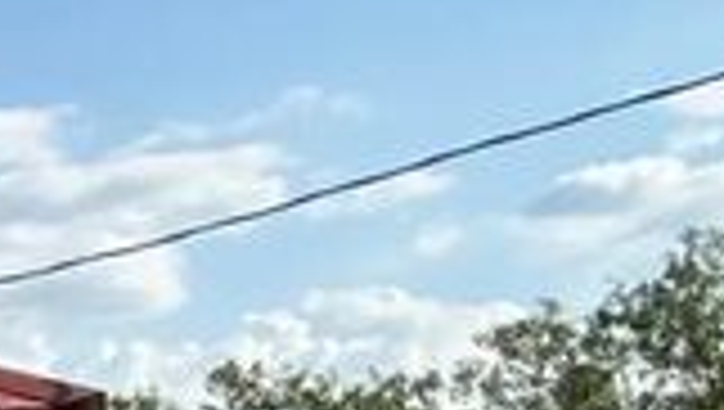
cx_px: -1439
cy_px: 716
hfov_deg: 11.6
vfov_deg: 11.7
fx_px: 1864
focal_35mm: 97
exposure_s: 1/1961
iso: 50
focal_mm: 2.22
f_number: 2.2
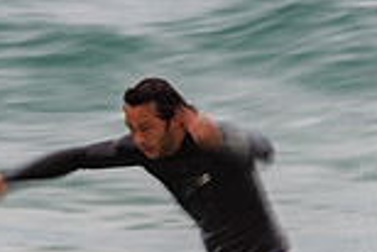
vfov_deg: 0.7
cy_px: 371
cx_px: 188
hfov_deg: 1.1
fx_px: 19695
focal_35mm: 1879
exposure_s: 1/20
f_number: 10
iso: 64
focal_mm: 500
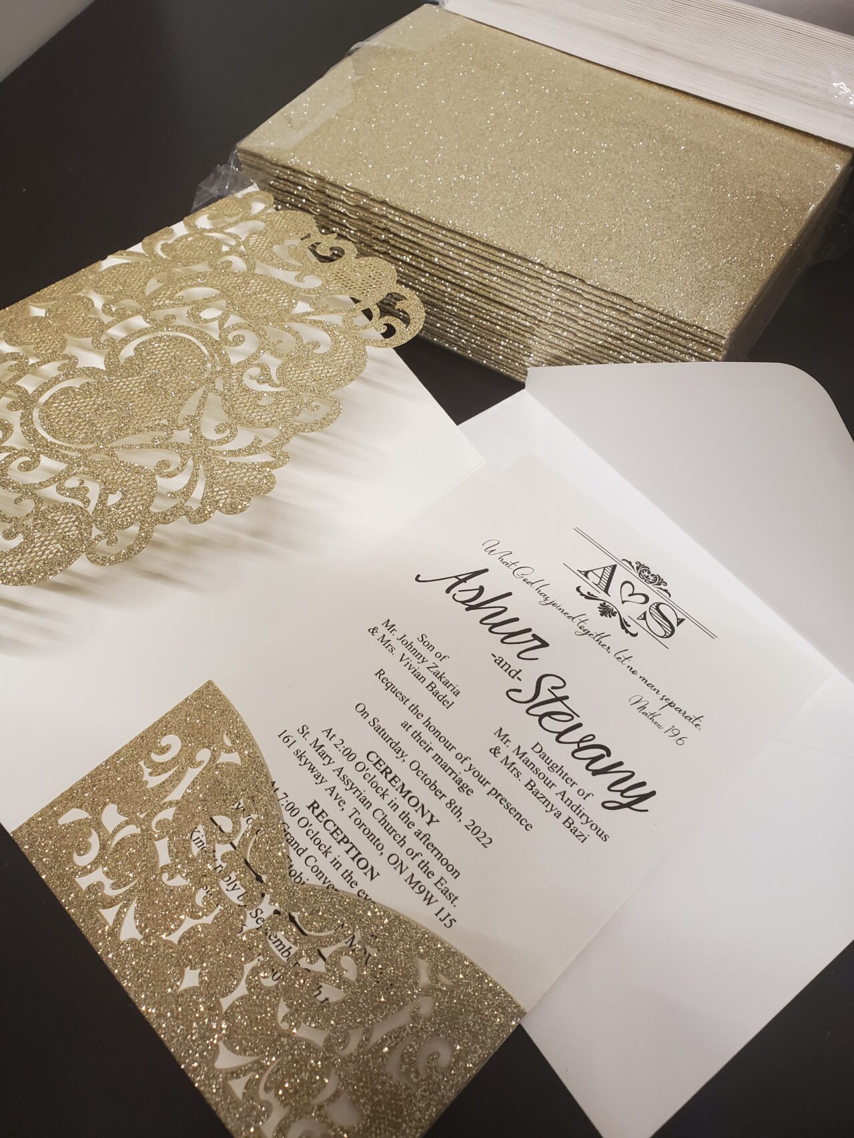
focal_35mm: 26
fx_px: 855
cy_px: 569
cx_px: 427
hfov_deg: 53.1
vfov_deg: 67.3
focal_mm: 4.3
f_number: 2.4
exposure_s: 1/60
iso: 200
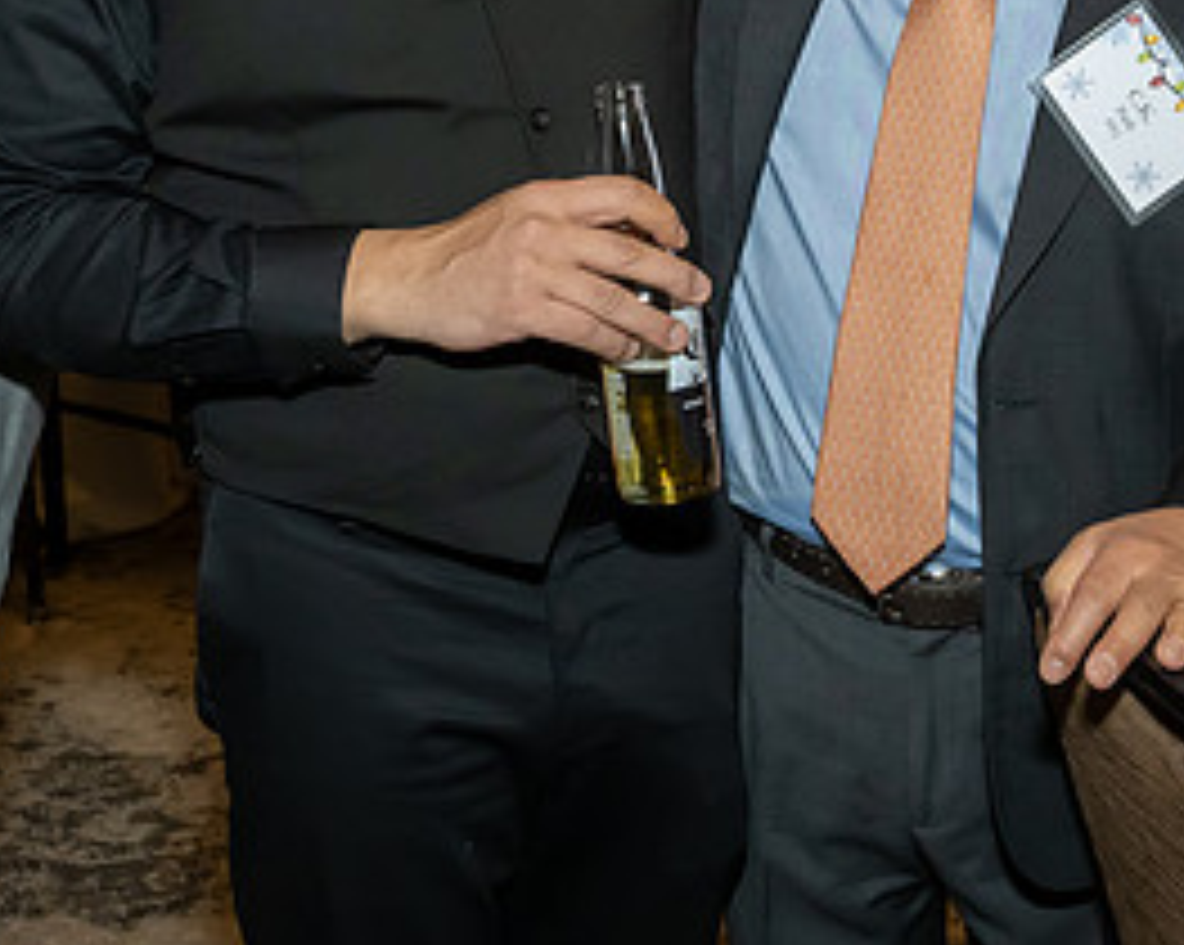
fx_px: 2906
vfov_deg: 18.0
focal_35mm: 83
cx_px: 587
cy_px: 11
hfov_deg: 23.0
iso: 1000
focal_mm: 22
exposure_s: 1/250
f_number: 7.1
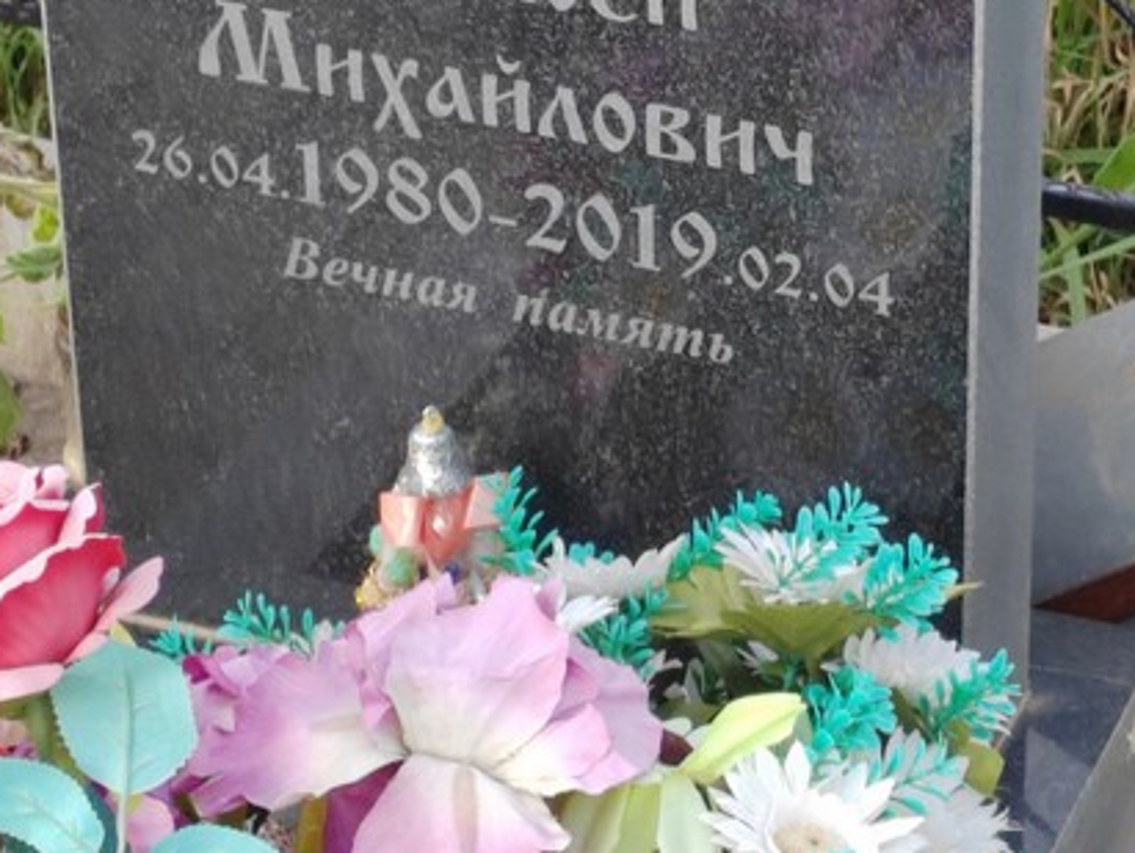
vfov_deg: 10.6
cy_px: 190
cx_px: 798
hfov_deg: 14.0
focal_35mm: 140
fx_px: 4594
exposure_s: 1/240
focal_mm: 5.52
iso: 100
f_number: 1.9
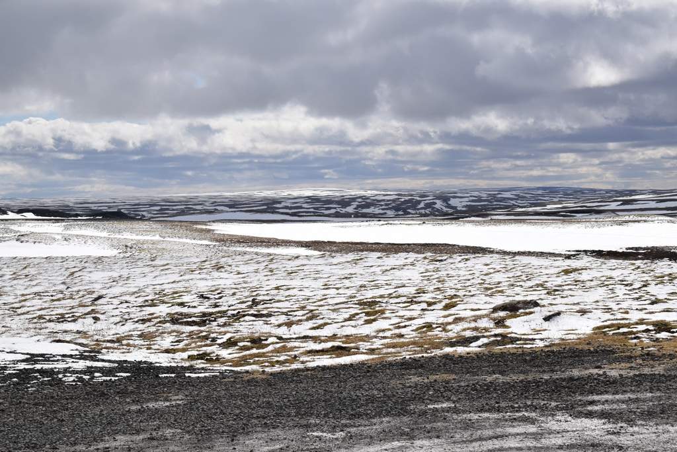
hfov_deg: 26.0
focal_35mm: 78
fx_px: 1467
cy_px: 226
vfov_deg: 17.5
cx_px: 338
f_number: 13
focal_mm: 52
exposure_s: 1/640
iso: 200
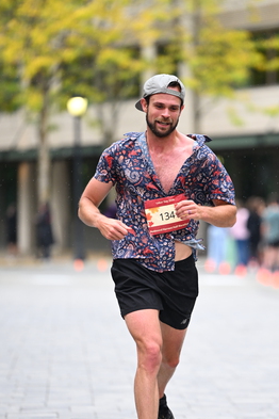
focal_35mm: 238
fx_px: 2767
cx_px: 189
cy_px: 257
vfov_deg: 8.6
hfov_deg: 5.8
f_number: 2.8
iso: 1250
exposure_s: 1/1600
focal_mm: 170
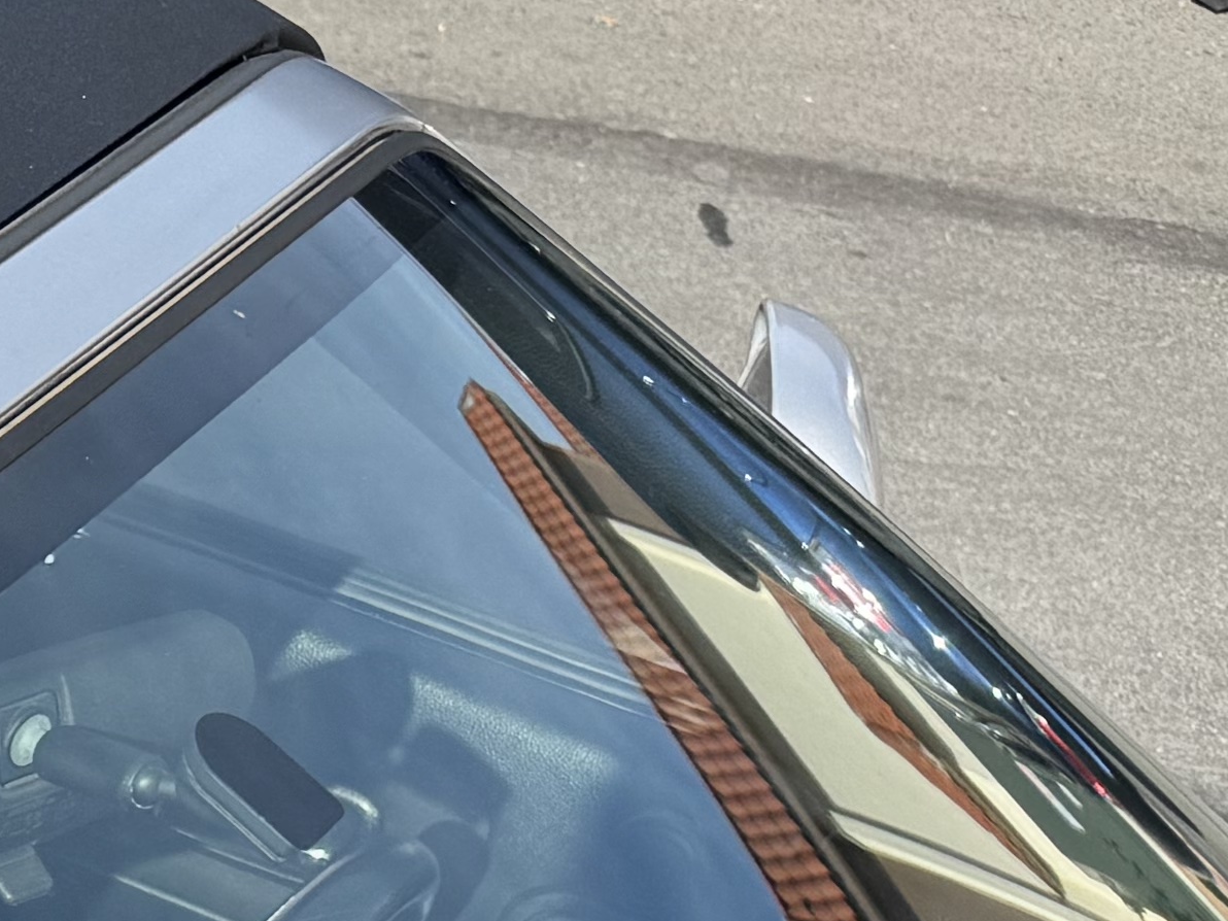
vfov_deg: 12.1
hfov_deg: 13.8
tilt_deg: -40.6
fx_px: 4080
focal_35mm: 115
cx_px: -1401
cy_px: 1528
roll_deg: -2.5
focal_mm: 6.76
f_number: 1.78
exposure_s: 1/3413
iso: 80
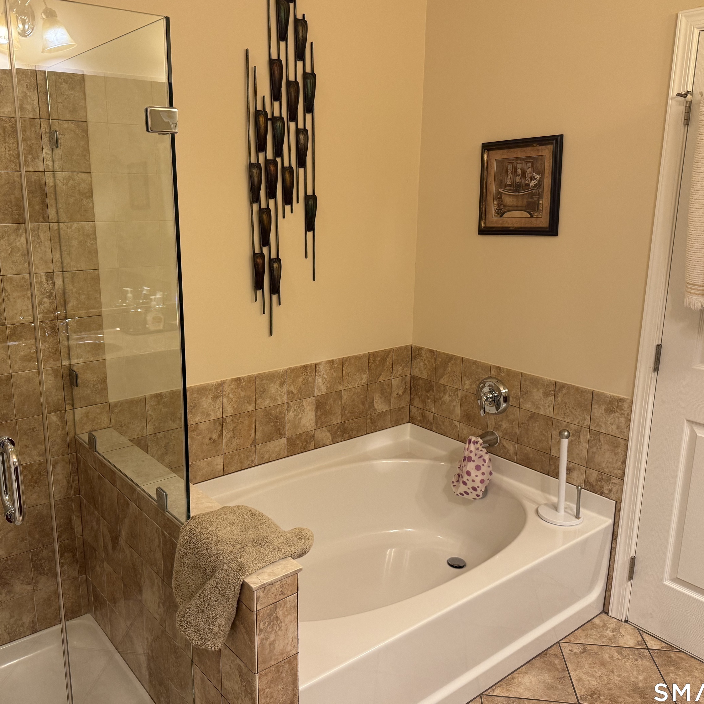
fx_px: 667
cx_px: 316
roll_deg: +0.3
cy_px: 348
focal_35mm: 29
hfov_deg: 55.5
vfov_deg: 55.6
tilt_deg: -13.3
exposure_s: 1/60
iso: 160
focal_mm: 6.76
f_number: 1.78
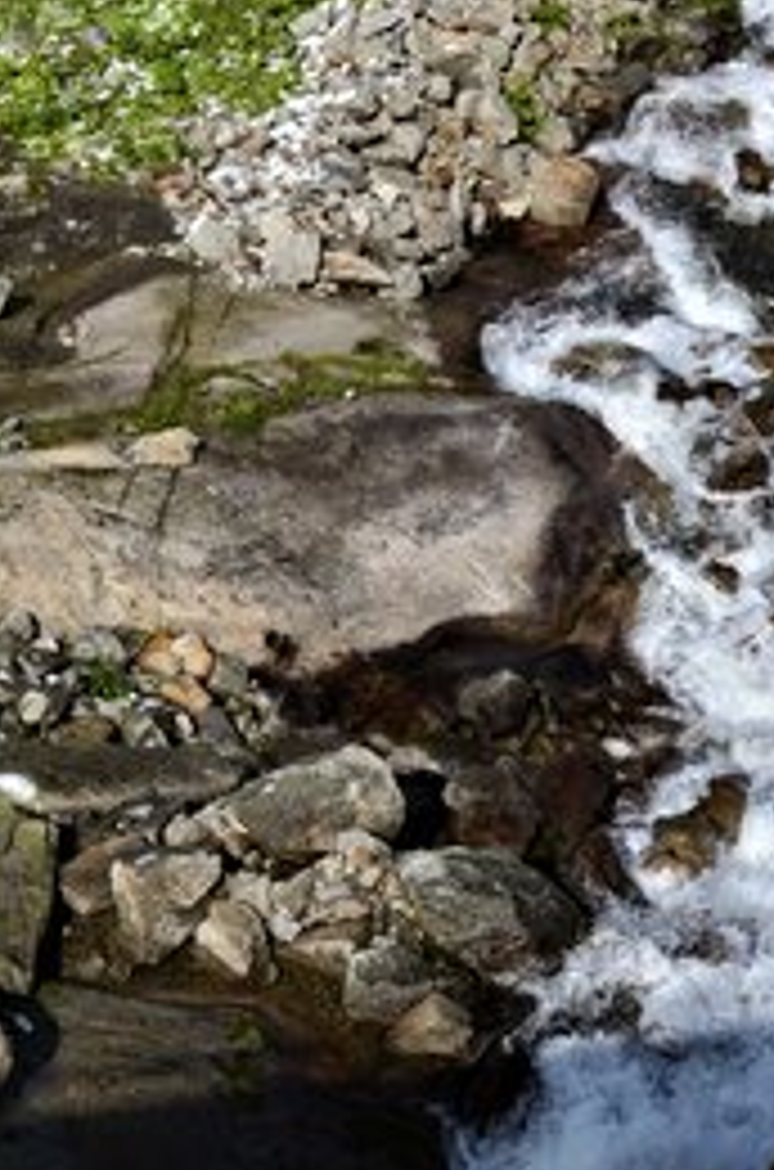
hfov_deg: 16.2
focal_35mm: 83
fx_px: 2691
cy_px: -162
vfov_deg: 22.9
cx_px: 680
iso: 320
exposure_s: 1/320
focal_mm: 18
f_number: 10
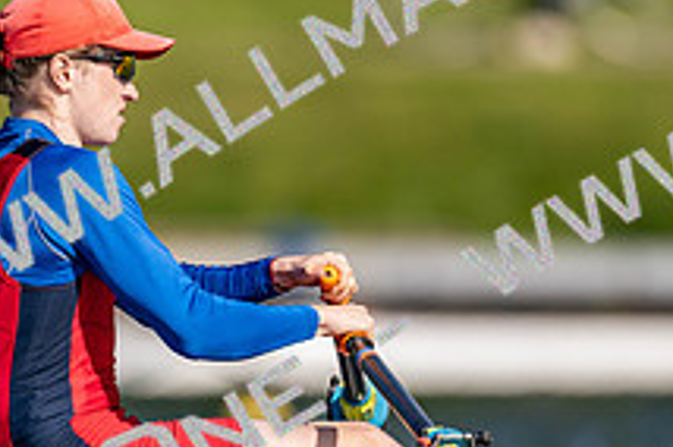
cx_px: 233
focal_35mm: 1630
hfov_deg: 1.3
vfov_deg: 0.8
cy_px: 348
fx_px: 30426
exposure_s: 1/2500
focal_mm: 600
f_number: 4
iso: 180
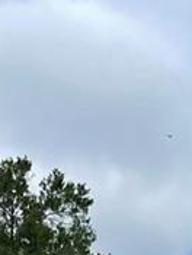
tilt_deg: -5.4
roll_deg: -0.1
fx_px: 1260
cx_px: 103
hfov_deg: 8.7
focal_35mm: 171
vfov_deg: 8.8
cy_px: 831
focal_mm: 5.1
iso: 32
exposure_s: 1/5128
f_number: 1.6
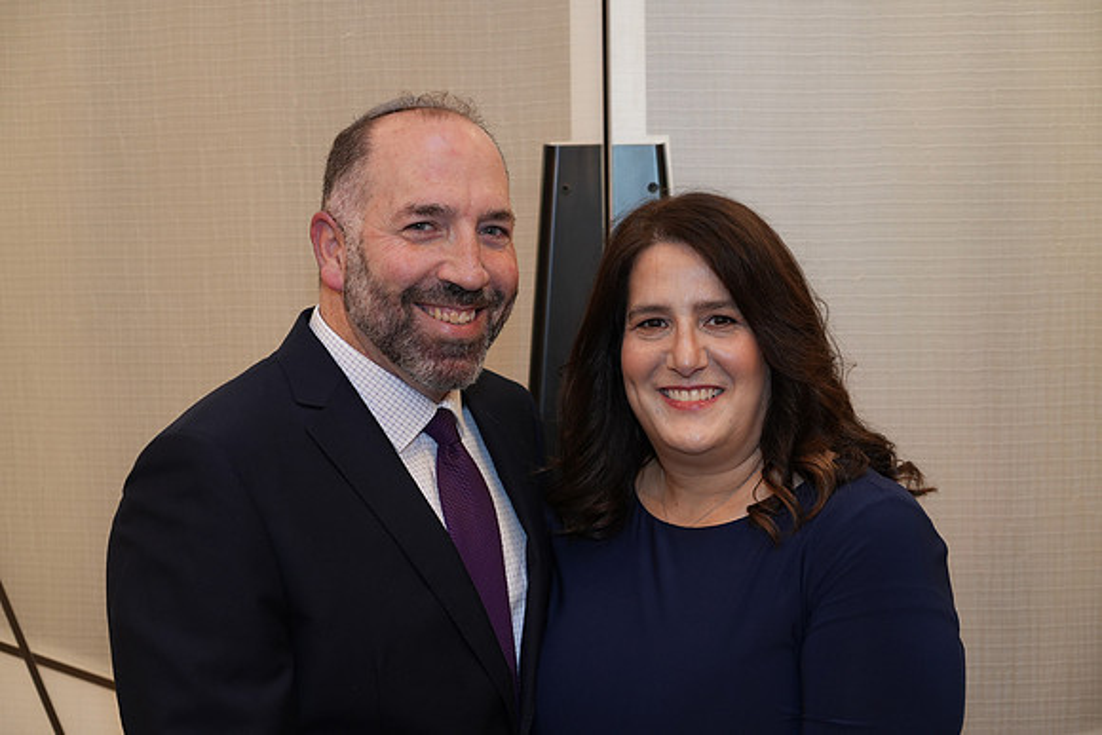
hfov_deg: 30.5
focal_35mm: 66
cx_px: 551
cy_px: 368
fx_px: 2021
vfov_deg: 20.6
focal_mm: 66
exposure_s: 1/80
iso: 640
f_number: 4
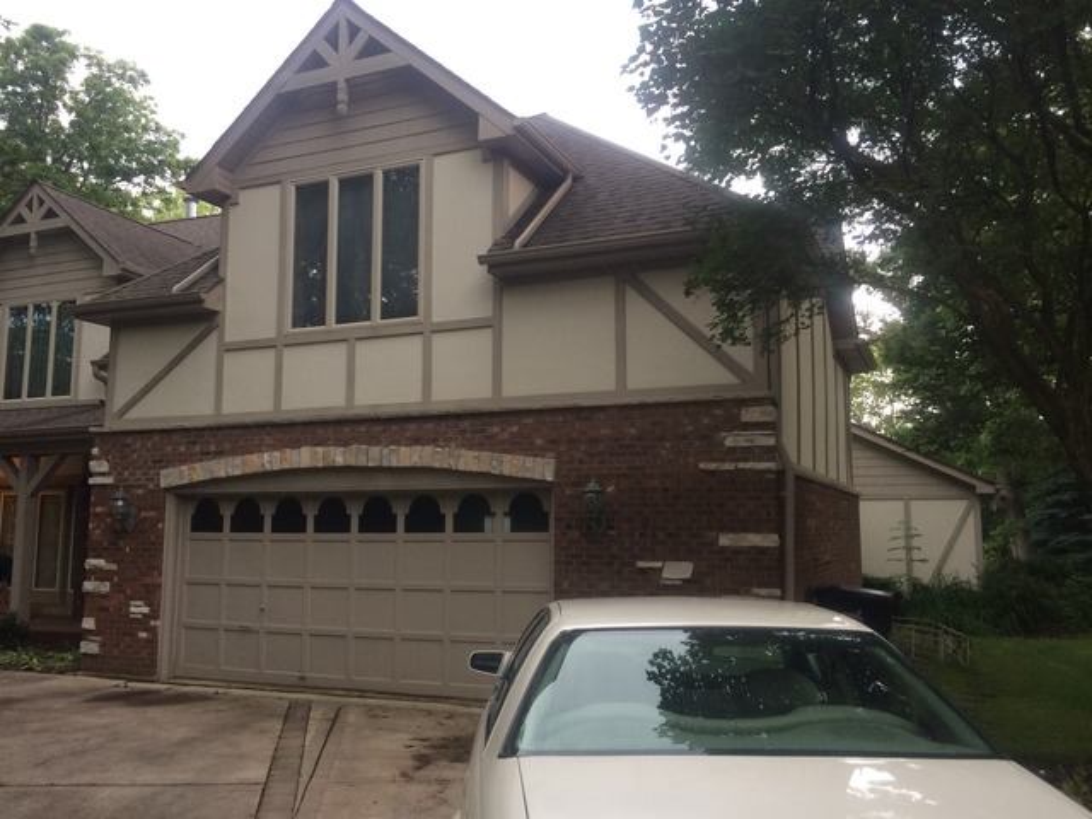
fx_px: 915
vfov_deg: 48.2
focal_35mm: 29
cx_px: 546
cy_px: 410
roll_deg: -1.7
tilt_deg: +7.2
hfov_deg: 61.7
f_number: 2.2
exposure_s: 1/30
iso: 40
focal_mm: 4.15
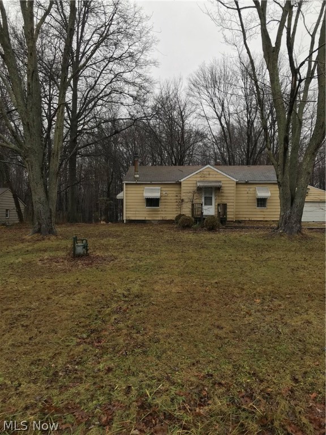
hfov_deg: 49.7
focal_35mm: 28
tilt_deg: +0.3
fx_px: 352
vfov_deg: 63.4
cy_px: 218
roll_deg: -0.4
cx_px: 163
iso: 20
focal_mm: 3.99
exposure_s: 1/275
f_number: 1.8
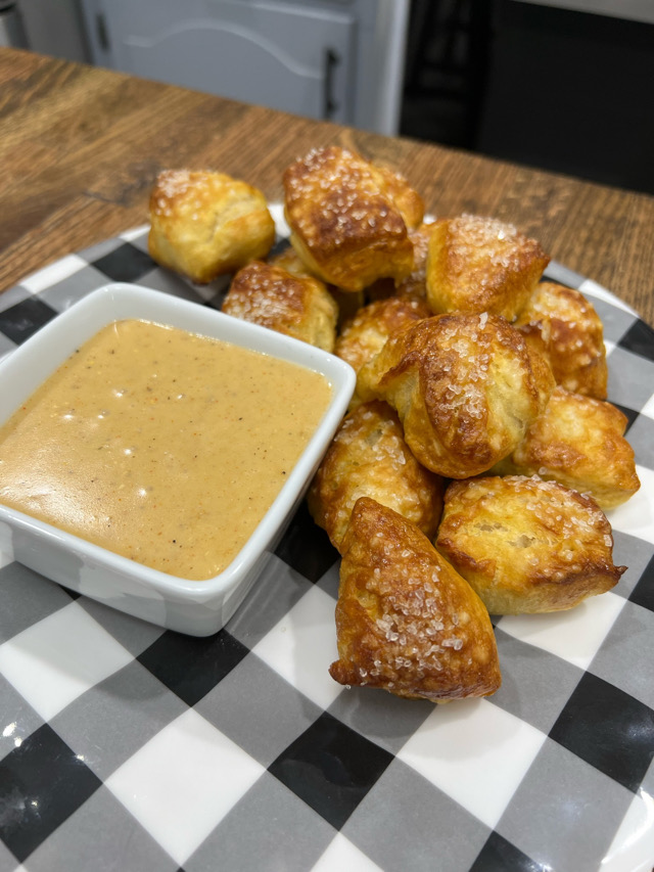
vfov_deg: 67.3
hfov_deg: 53.1
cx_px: 327
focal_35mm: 26
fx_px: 655
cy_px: 436
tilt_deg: -48.4
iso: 64
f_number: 1.5
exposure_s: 1/60
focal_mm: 5.7
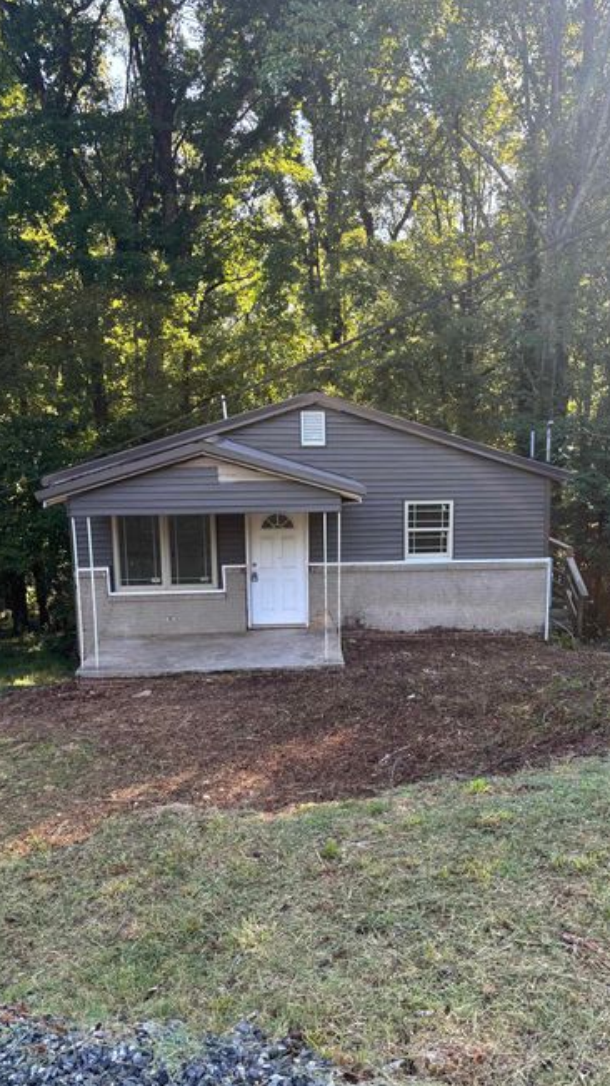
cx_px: 357
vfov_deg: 66.1
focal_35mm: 29
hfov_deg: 40.0
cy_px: 553
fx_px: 834
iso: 40
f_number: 1.6
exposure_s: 1/145
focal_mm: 5.96
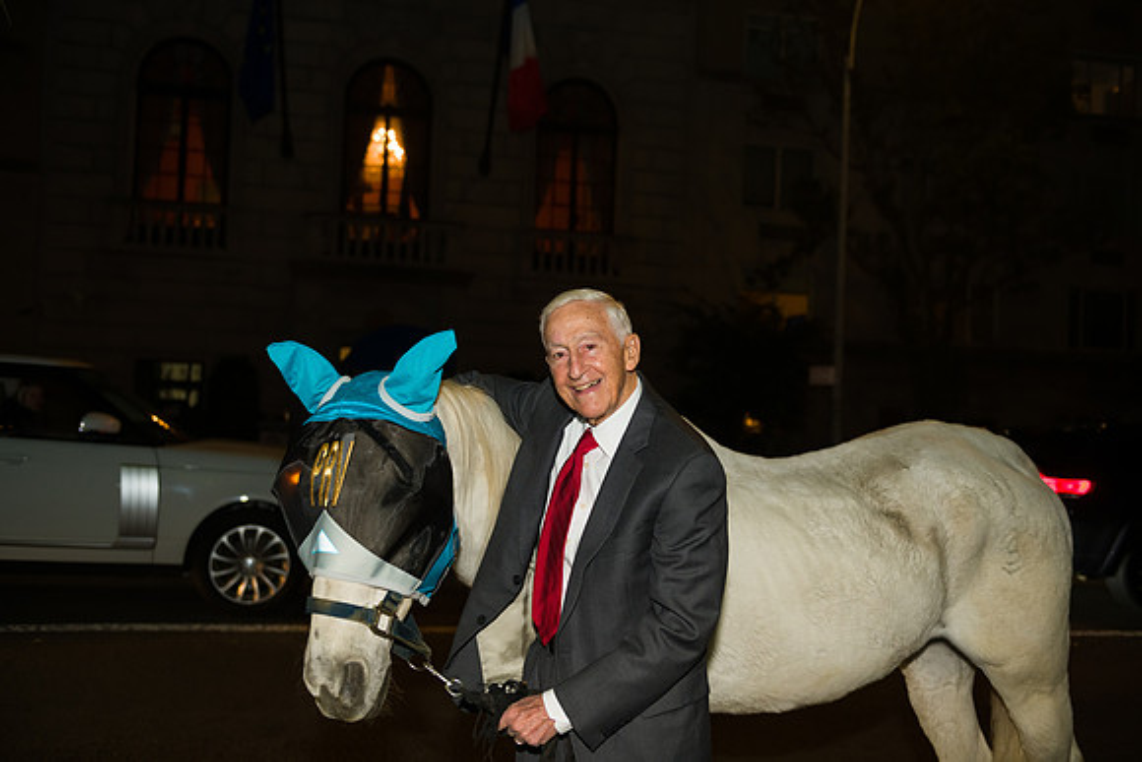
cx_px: 571
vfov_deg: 35.1
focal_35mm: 38
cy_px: 381
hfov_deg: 50.7
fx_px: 1206
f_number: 3.2
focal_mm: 38
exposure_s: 1/125
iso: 1000
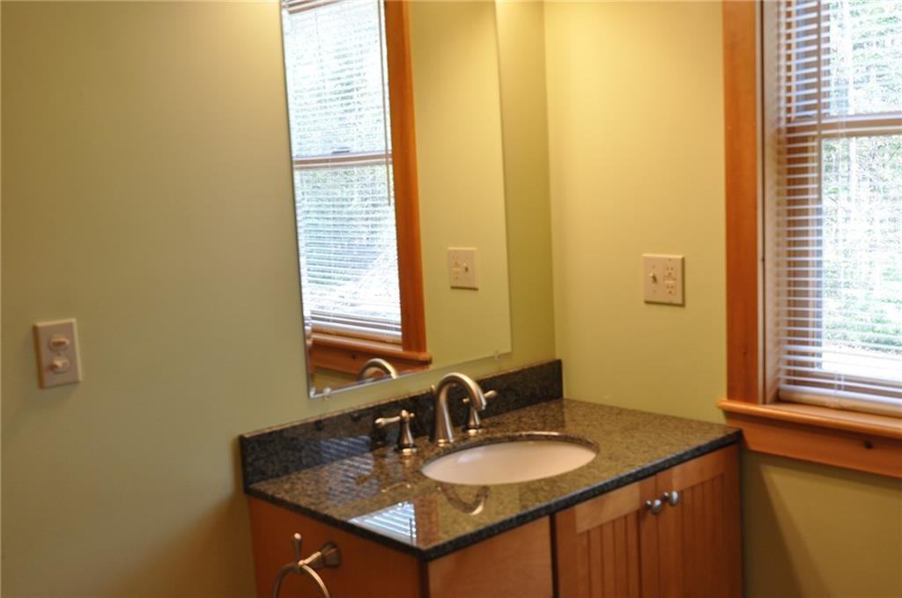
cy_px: 299
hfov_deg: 48.0
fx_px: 1013
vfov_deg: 32.9
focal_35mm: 40
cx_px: 451
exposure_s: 1/80
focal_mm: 27
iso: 400
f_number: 4.5
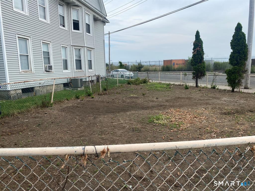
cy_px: 96
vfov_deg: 53.1
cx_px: 128
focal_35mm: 26
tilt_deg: -9.3
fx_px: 192
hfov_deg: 67.3
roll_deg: +1.1
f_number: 1.8
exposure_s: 1/1808
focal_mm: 4.25
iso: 32
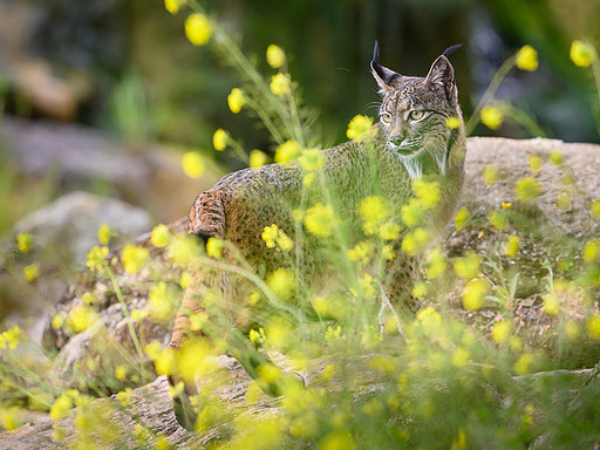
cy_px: 153
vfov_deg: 2.4
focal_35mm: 618
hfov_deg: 3.2
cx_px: 441
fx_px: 10712
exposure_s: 1/1000
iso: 1250
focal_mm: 400
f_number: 4
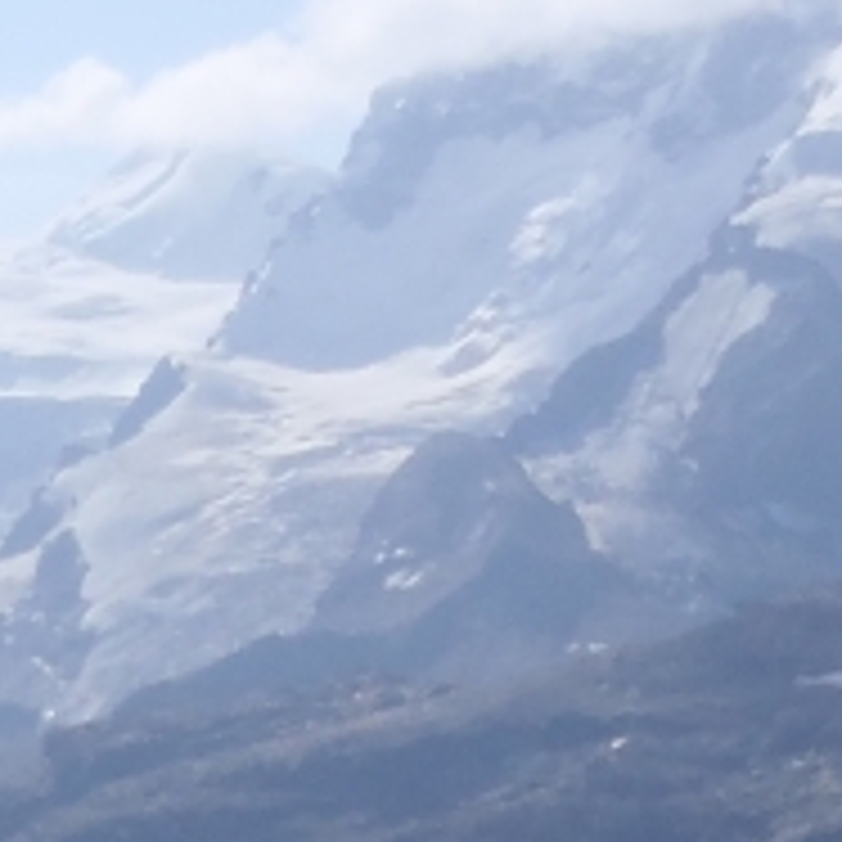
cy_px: 1036
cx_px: -545
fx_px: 5862
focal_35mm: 213
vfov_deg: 8.1
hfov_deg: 8.0
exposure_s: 1/500
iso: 80
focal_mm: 7.57
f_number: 6.3
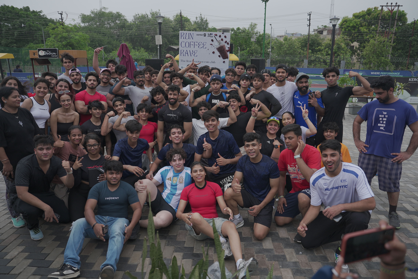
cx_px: 209
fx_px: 279
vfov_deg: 53.2
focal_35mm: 24
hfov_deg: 73.7
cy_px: 140
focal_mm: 24
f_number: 2.8
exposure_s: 1/1000
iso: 250
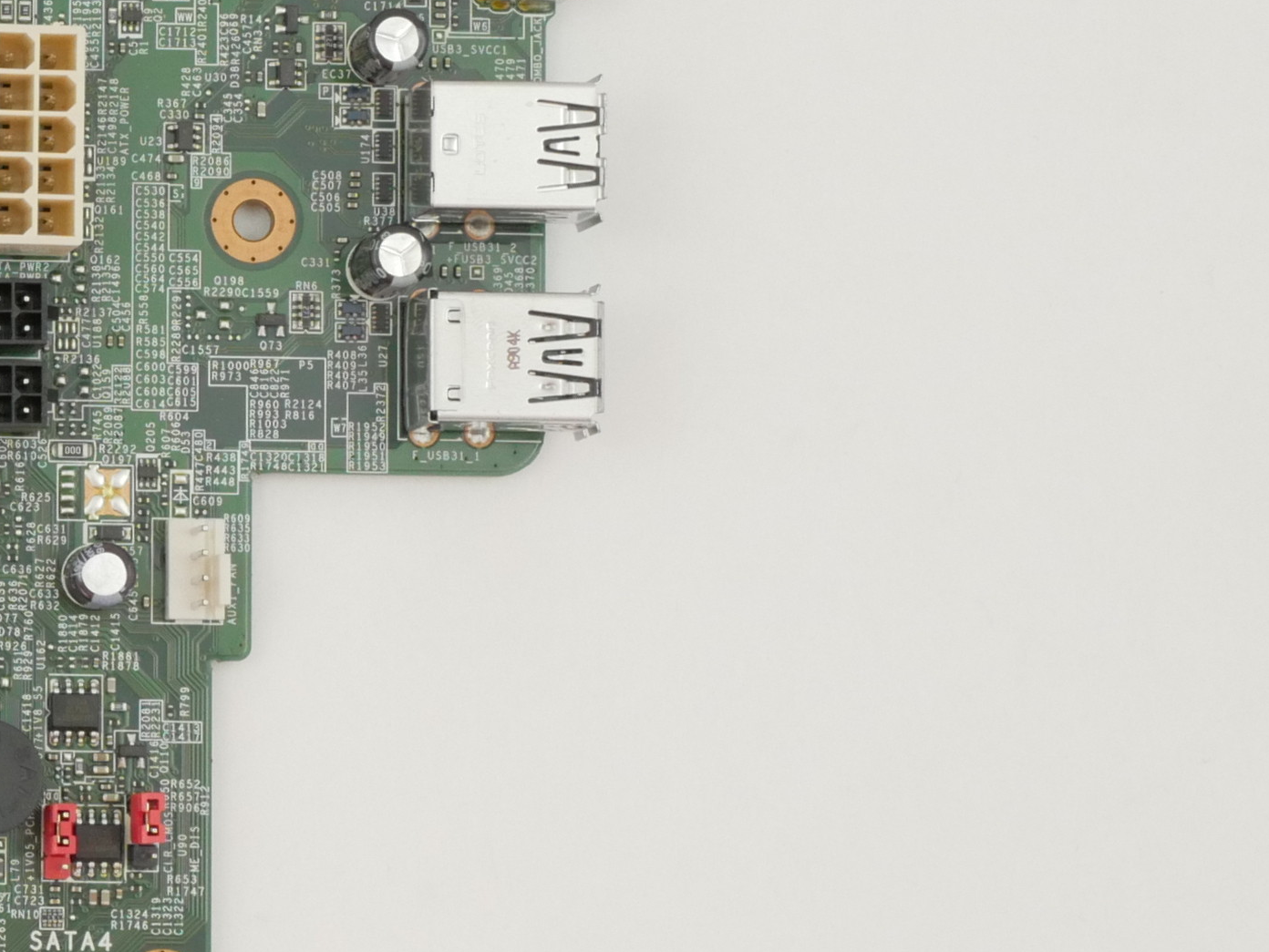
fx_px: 7261
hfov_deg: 9.7
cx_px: -659
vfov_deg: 7.5
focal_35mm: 198
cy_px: 391
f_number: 6.3
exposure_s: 1/160
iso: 800
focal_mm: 30
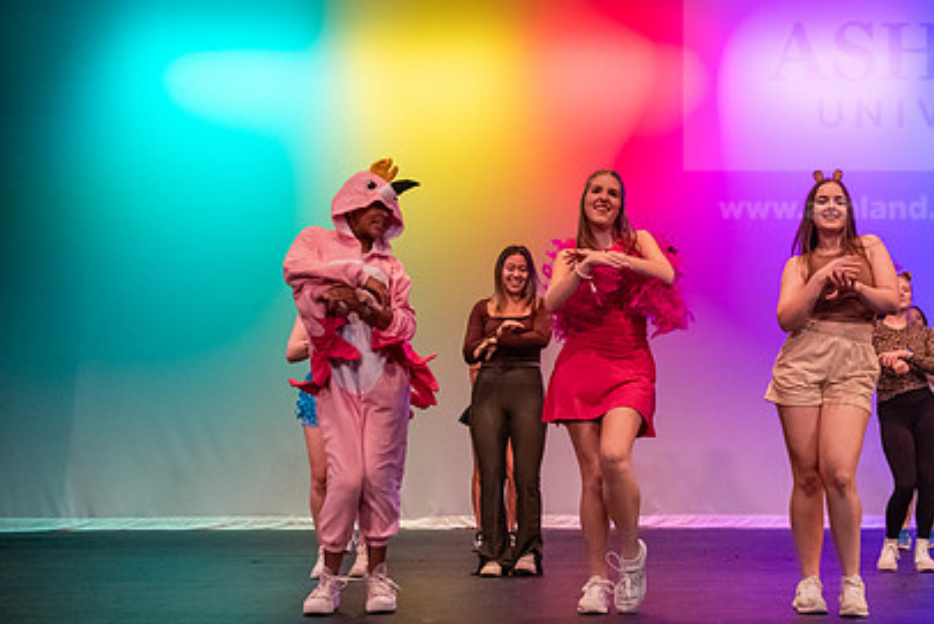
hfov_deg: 39.2
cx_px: 614
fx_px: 1298
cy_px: 257
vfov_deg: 27.0
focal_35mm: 50
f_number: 3.5
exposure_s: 1/320
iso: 4000
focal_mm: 35
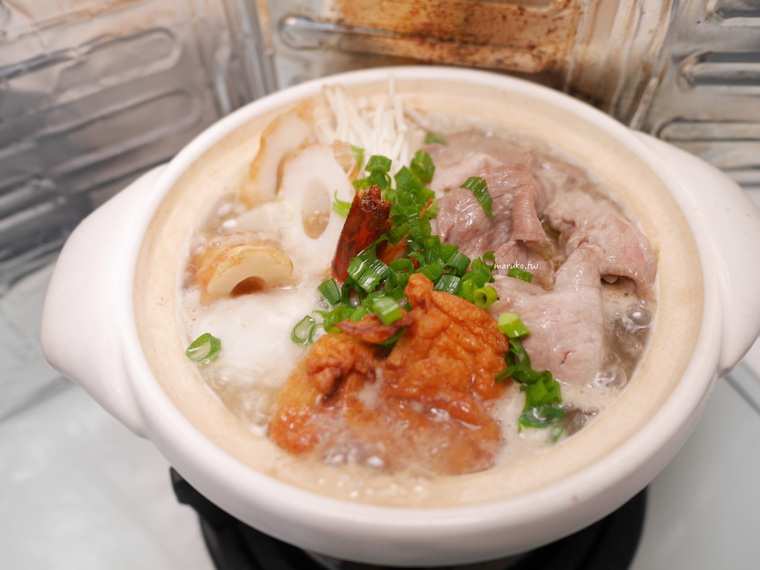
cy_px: 285
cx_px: 380
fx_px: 659
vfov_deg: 46.8
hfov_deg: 59.9
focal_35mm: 30
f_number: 2.5
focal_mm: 15
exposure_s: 1/80
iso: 200
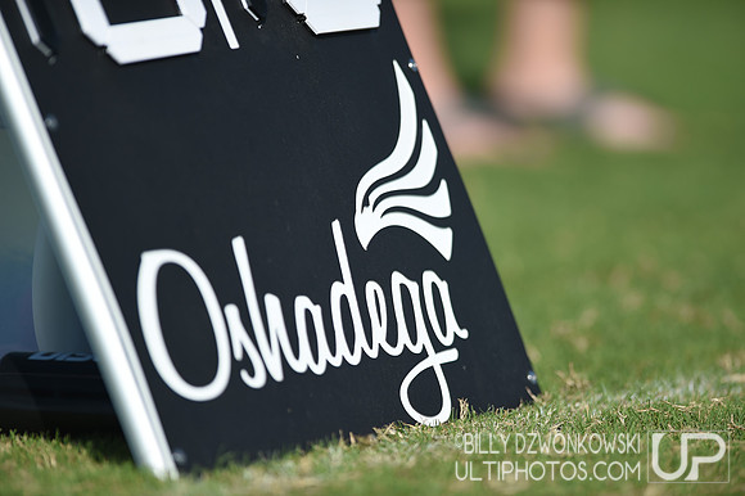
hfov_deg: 5.2
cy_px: 248
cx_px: 372
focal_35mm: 400
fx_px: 8273
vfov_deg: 3.4
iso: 100
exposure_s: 1/2500
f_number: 3.5
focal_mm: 400
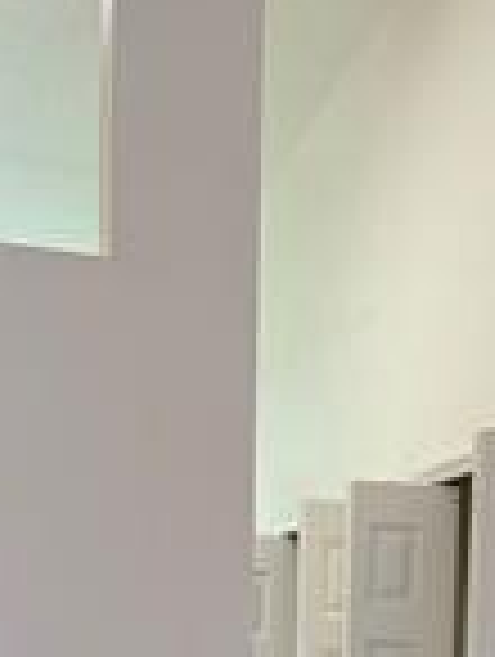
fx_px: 2395
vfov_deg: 13.8
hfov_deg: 11.7
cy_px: 1197
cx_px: 459
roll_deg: -3.2
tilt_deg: -8.4
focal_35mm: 126
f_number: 1.78
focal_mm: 6.76
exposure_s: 1/170
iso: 200
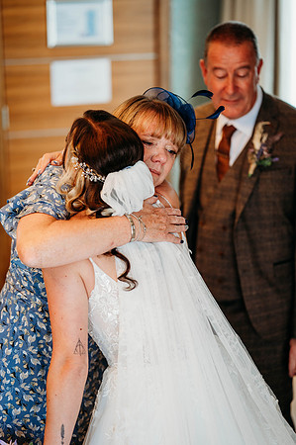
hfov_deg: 16.0
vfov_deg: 23.9
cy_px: 222
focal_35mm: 85
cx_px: 148
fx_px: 1051
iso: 500
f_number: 2
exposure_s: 1/200
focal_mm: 85
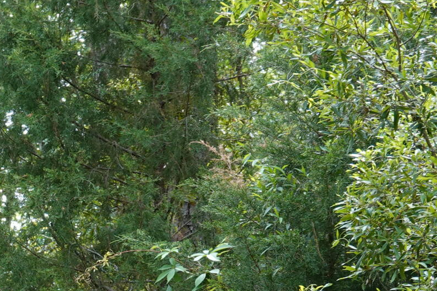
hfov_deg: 7.7
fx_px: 3119
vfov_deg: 5.3
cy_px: 505
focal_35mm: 257
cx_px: -376
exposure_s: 1/80
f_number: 3.5
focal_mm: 24.79
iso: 200
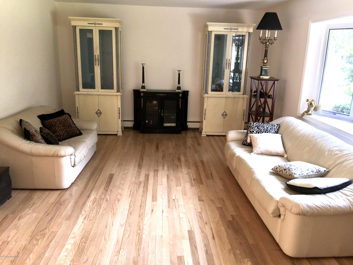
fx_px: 296
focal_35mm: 29
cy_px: 132
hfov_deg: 61.7
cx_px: 176
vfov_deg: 48.2
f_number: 2.2
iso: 32
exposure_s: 1/30
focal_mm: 4.15
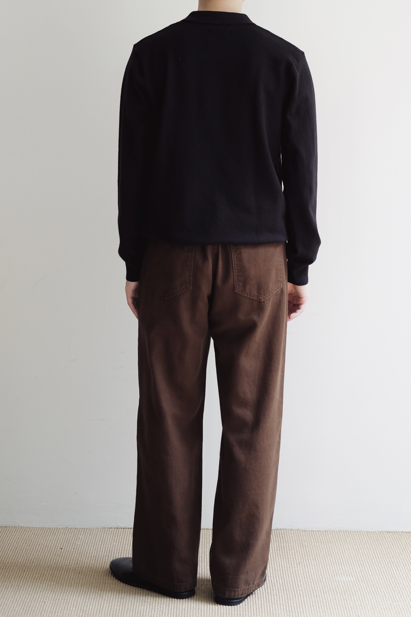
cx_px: 206
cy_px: 308
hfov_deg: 25.5
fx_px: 908
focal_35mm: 53
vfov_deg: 37.5
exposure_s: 1/160
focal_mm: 35
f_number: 2
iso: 640
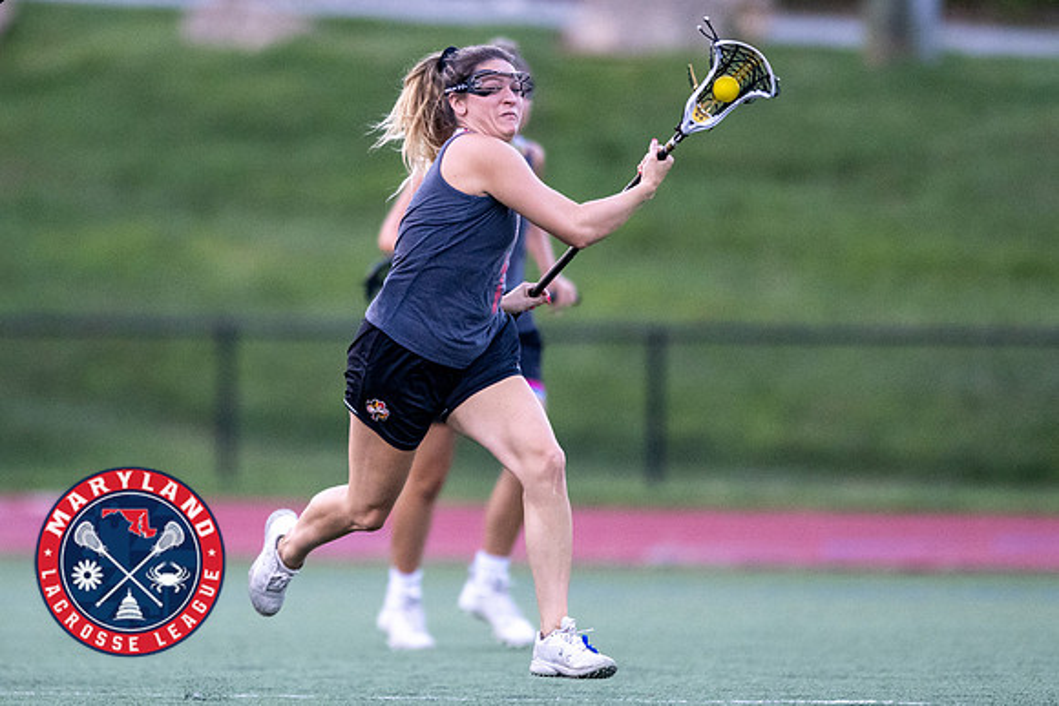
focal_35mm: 748
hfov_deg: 2.8
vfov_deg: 1.8
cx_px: 407
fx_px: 22000
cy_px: 319
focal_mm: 400
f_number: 2.8
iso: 3600
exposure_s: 1/1000
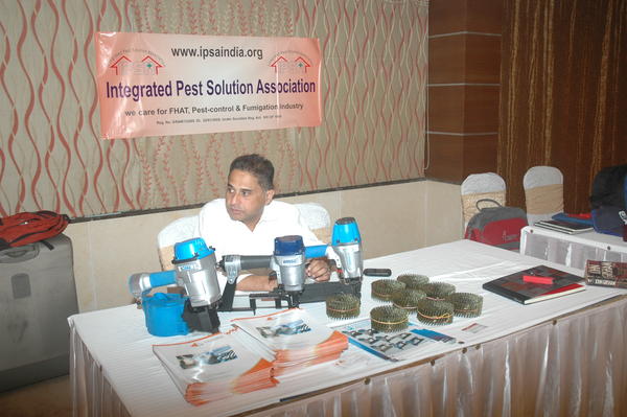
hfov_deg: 53.2
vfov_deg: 36.8
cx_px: 314
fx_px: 626
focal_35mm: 36
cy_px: 208
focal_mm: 24
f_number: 4.5
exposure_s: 1/60
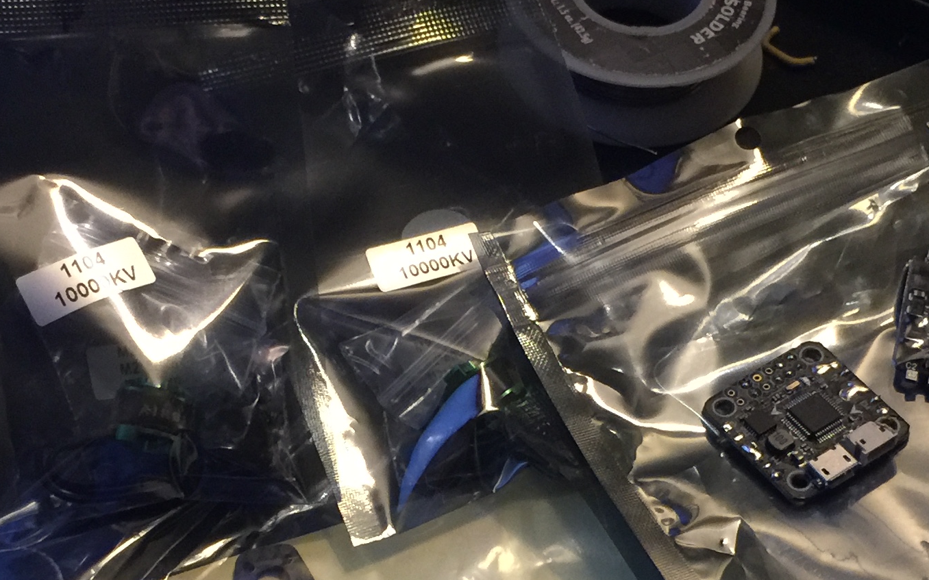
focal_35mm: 74
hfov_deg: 27.9
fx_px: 1873
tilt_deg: -58.4
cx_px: 464
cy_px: 546
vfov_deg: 17.3
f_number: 2.2
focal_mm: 4.15
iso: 125
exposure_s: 1/10
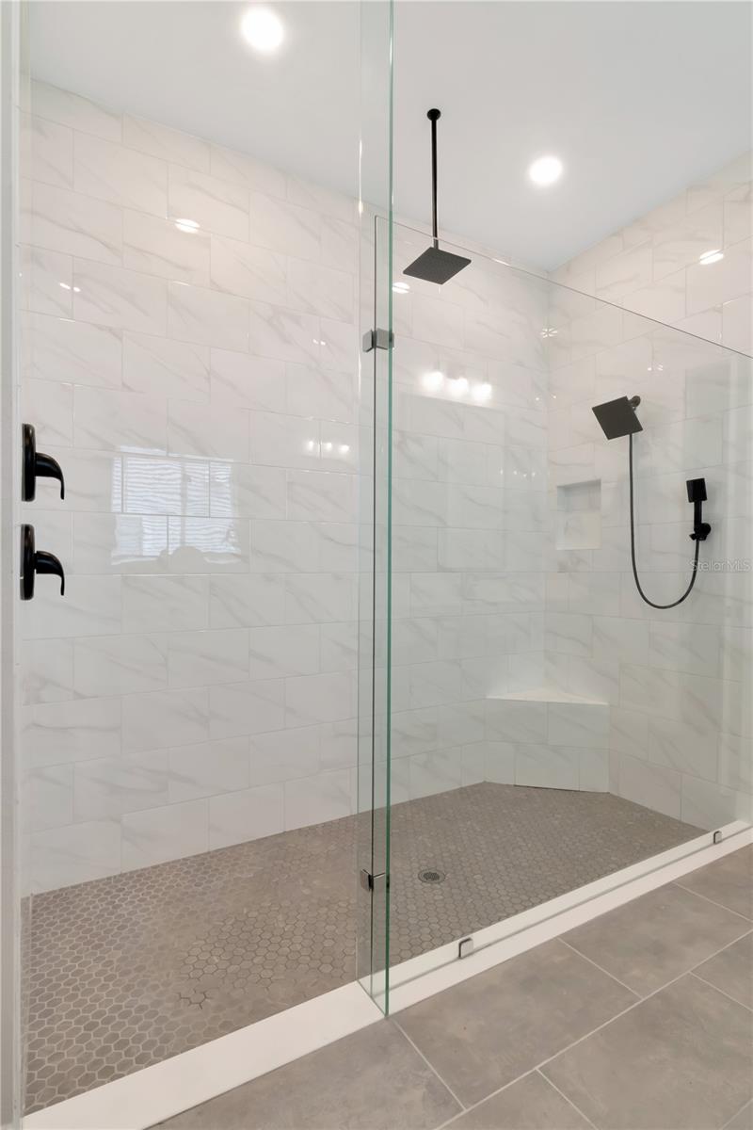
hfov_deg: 72.1
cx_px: 376
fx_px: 518
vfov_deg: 95.0
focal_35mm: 16
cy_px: 565
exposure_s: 1/8
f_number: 14
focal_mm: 11
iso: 800
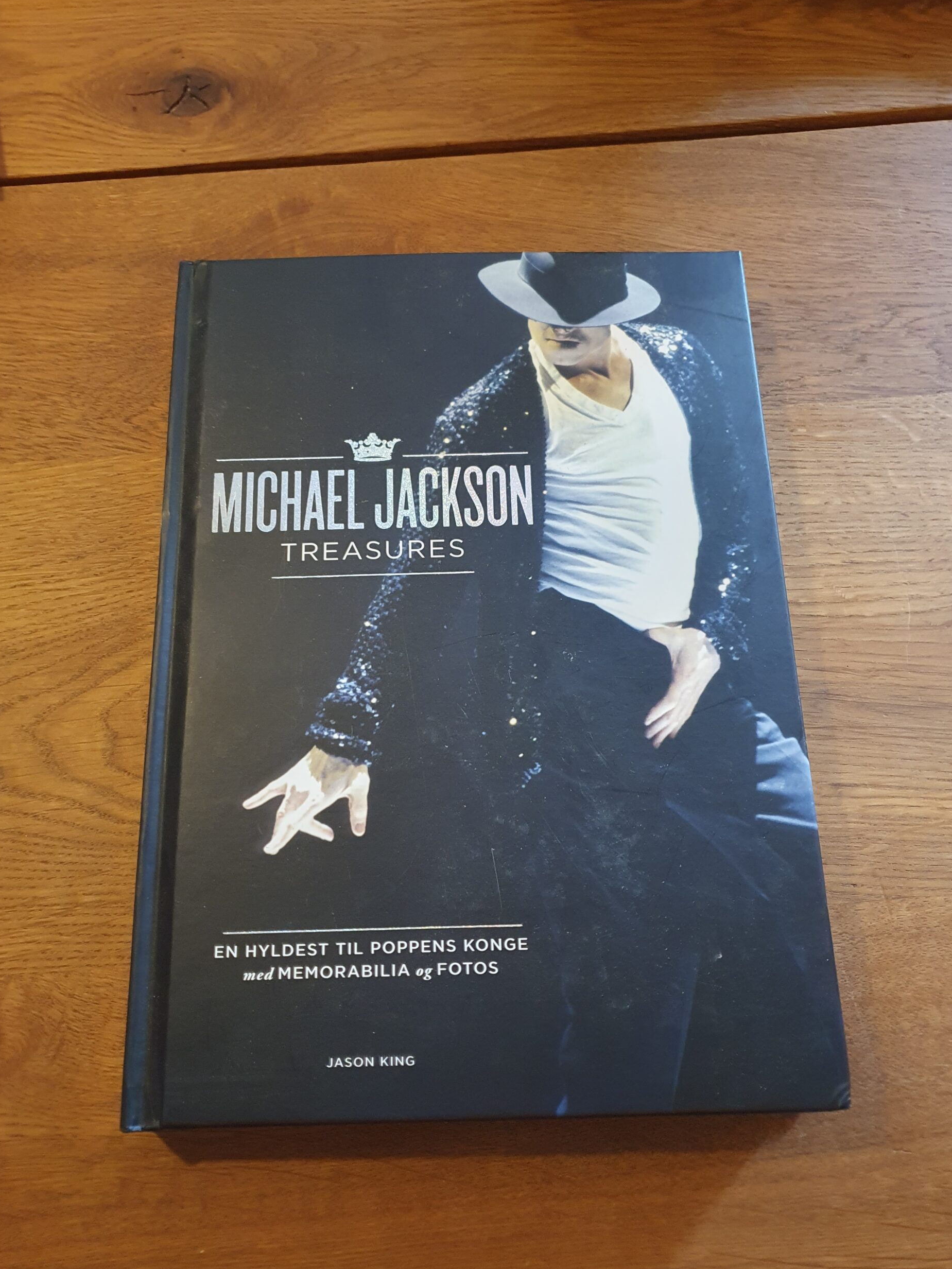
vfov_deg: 65.3
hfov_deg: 51.4
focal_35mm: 27
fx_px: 990
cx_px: 474
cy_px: 629
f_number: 1.5
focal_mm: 4.32
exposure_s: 1/50
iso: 400
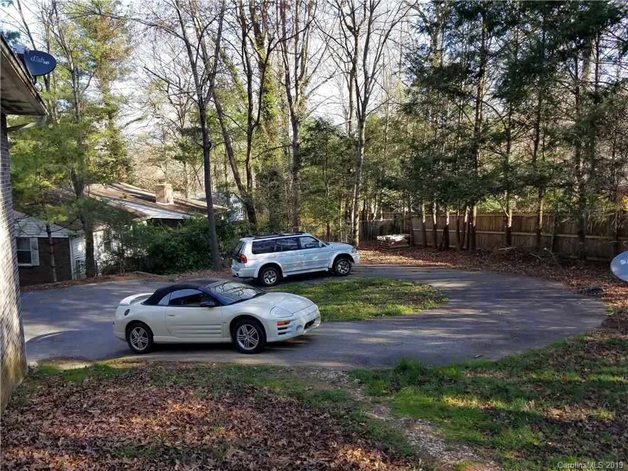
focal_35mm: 26
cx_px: 314
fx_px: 472
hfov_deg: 67.3
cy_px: 236
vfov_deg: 53.1
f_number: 1.7
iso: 50
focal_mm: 4.2
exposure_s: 1/335
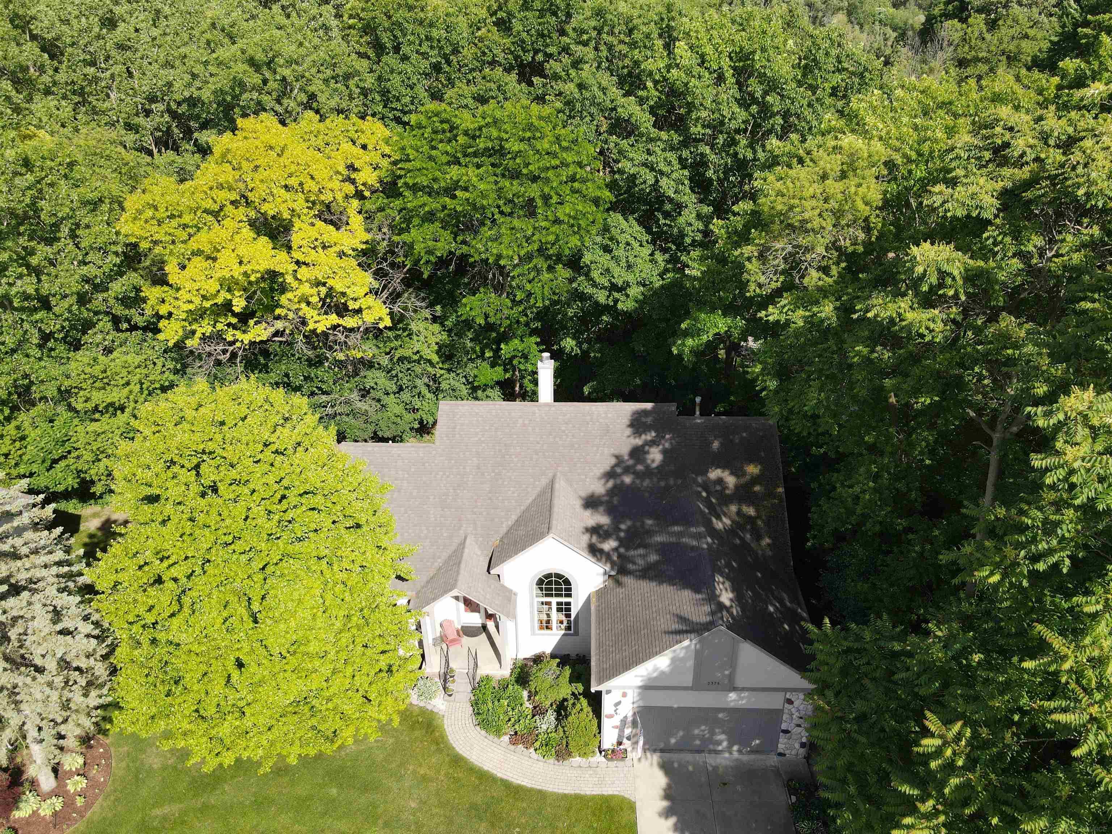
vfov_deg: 56.8
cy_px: 417
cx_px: 556
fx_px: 771
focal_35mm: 24
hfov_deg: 71.6
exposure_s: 1/350
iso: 100
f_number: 2.8
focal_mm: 4.5
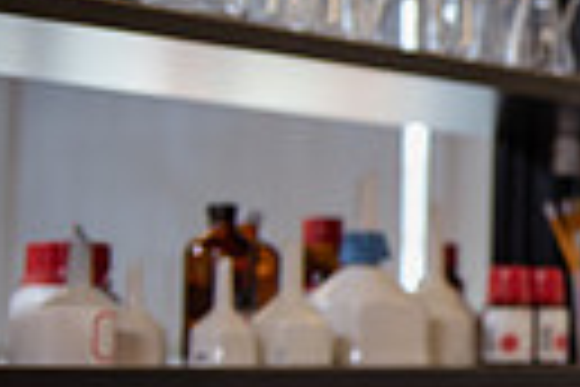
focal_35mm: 171
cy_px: 119
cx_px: 1241
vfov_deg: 8.0
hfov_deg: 10.8
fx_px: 2755
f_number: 3.2
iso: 500
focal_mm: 38
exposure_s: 1/200
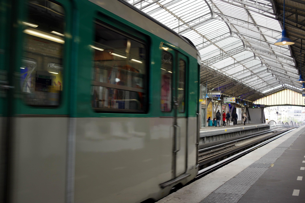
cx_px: 152
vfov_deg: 25.9
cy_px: 102
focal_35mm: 52
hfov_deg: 38.2
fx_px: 440
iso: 200
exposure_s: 1/100
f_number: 4.5
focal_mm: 35
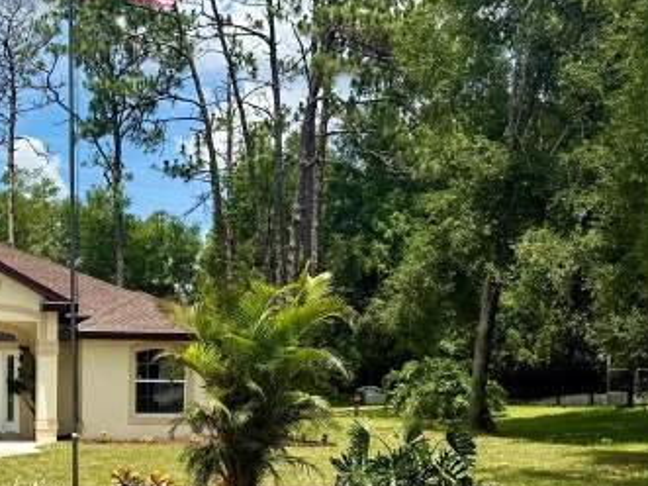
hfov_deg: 32.2
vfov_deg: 24.9
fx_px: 1085
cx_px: 112
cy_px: 363
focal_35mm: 58
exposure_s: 1/4975
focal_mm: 6.76
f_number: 1.78
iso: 80
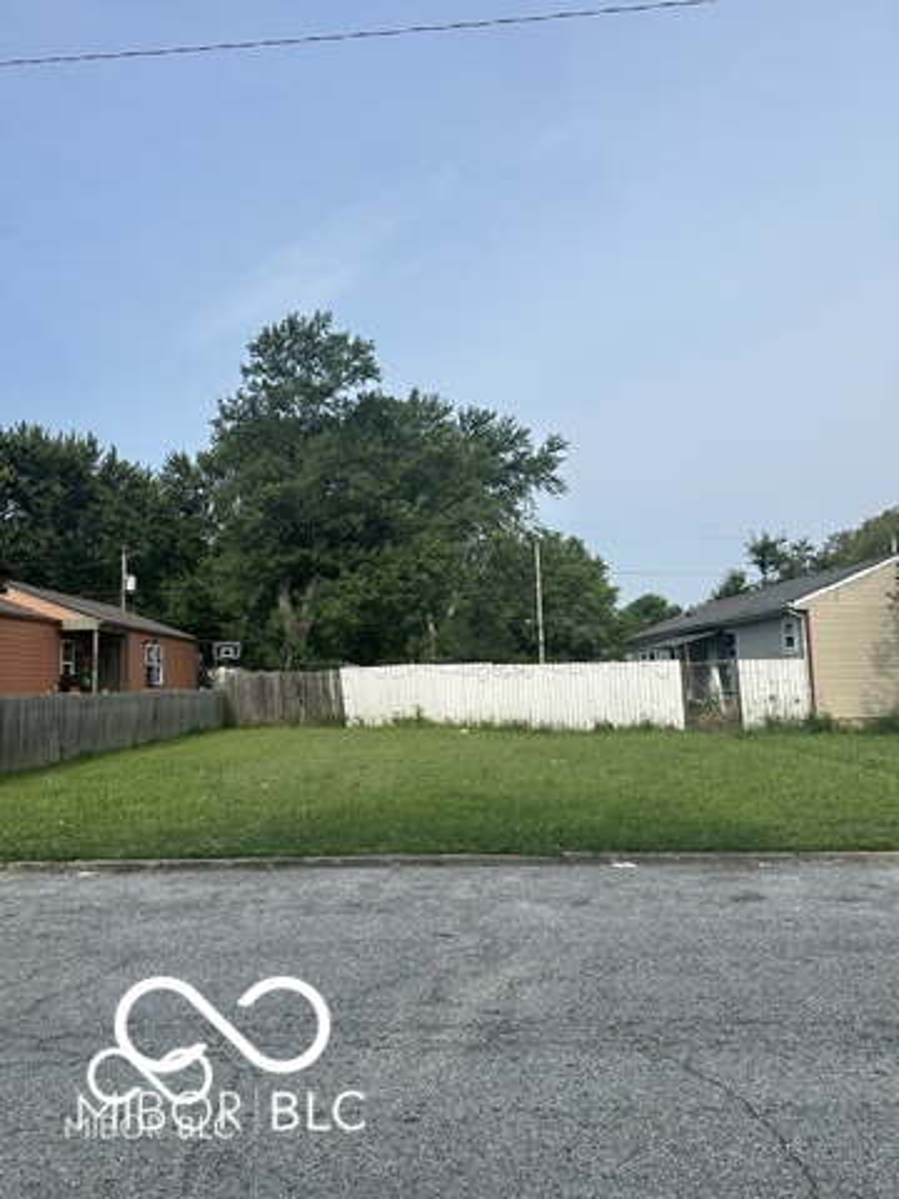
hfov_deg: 56.8
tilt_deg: +4.8
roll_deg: +0.5
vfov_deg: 71.6
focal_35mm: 24
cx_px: 450
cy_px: 600
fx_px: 831
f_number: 1.78
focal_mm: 6.86
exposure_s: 1/5263
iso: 80
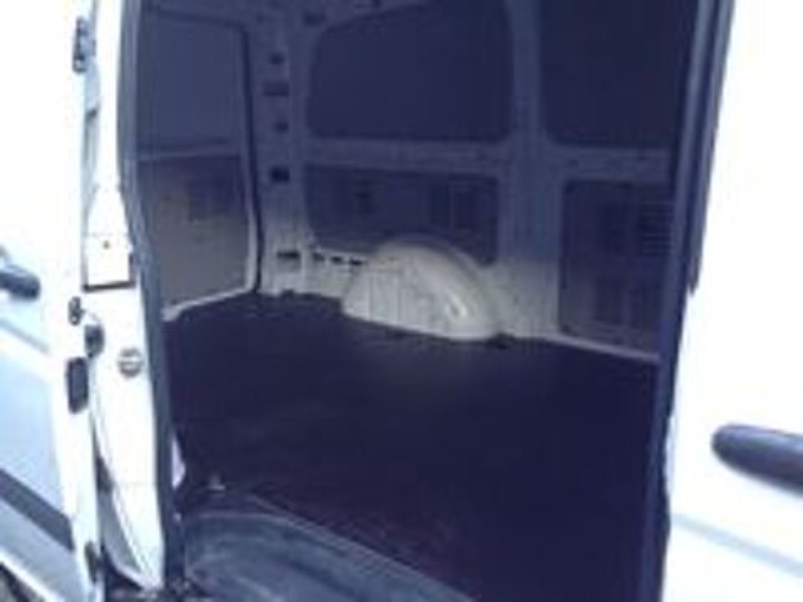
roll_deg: +1.8
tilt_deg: -16.2
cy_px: 301
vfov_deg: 40.7
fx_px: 812
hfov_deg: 52.6
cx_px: 402
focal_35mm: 35
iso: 64
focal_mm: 4.28
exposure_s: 1/40
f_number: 2.4
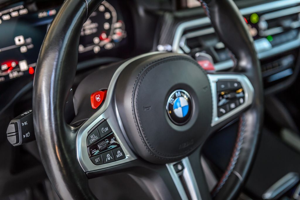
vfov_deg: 24.2
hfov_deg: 35.7
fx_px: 466
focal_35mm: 56
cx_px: 150
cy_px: 100
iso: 400
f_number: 4
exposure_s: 1/100
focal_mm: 56
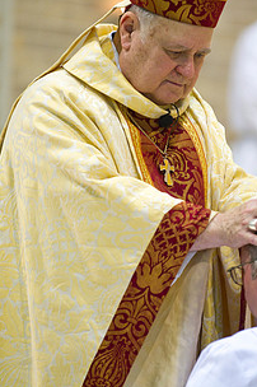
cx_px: 167
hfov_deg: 4.6
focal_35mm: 296
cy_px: 179
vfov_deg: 7.0
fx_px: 3177
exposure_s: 1/125
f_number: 2.8
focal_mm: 200
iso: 2000
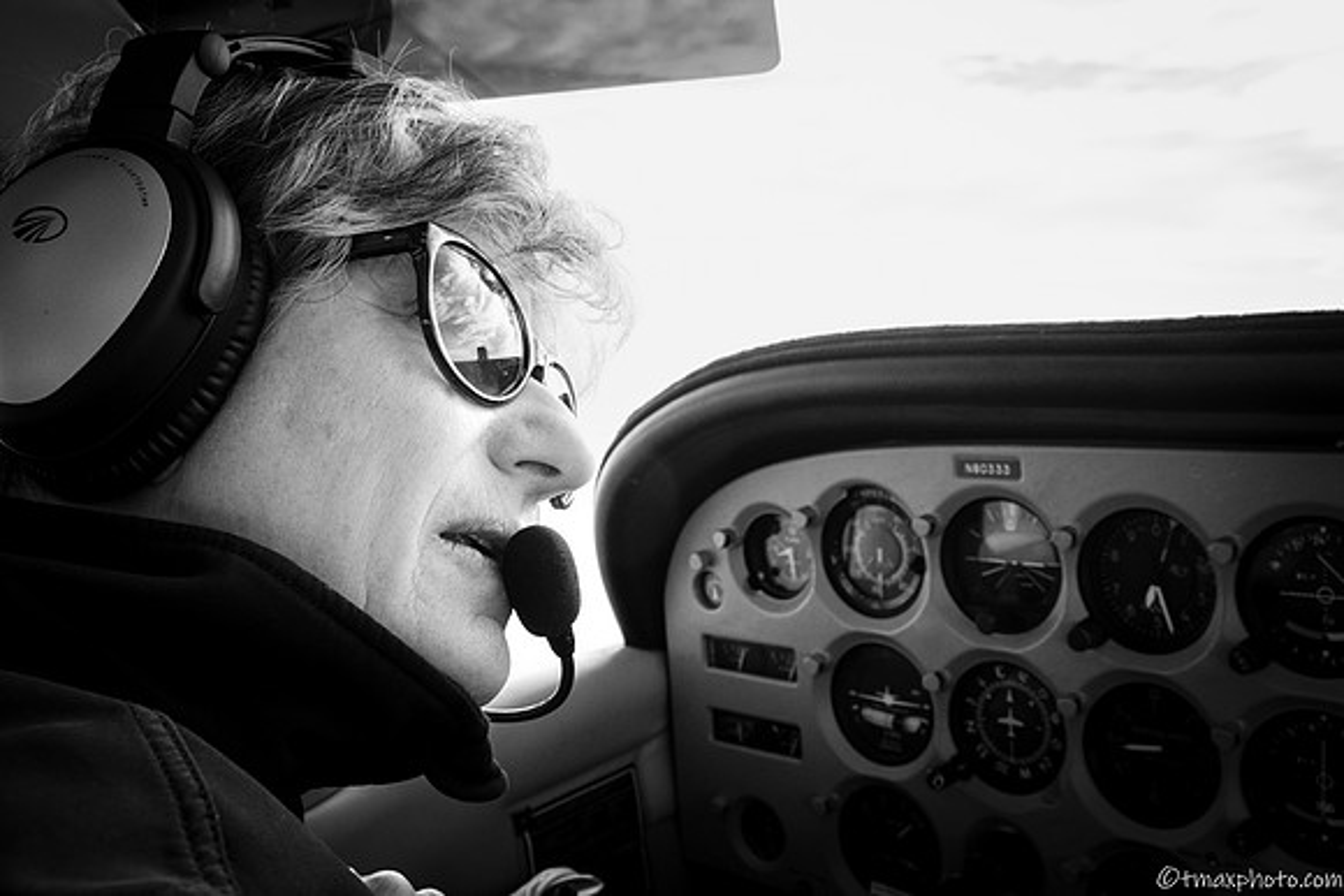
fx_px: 1344
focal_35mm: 36
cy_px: 448
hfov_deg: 53.1
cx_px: 672
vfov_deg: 36.9
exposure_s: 1/250
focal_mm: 24.3
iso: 1250
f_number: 8
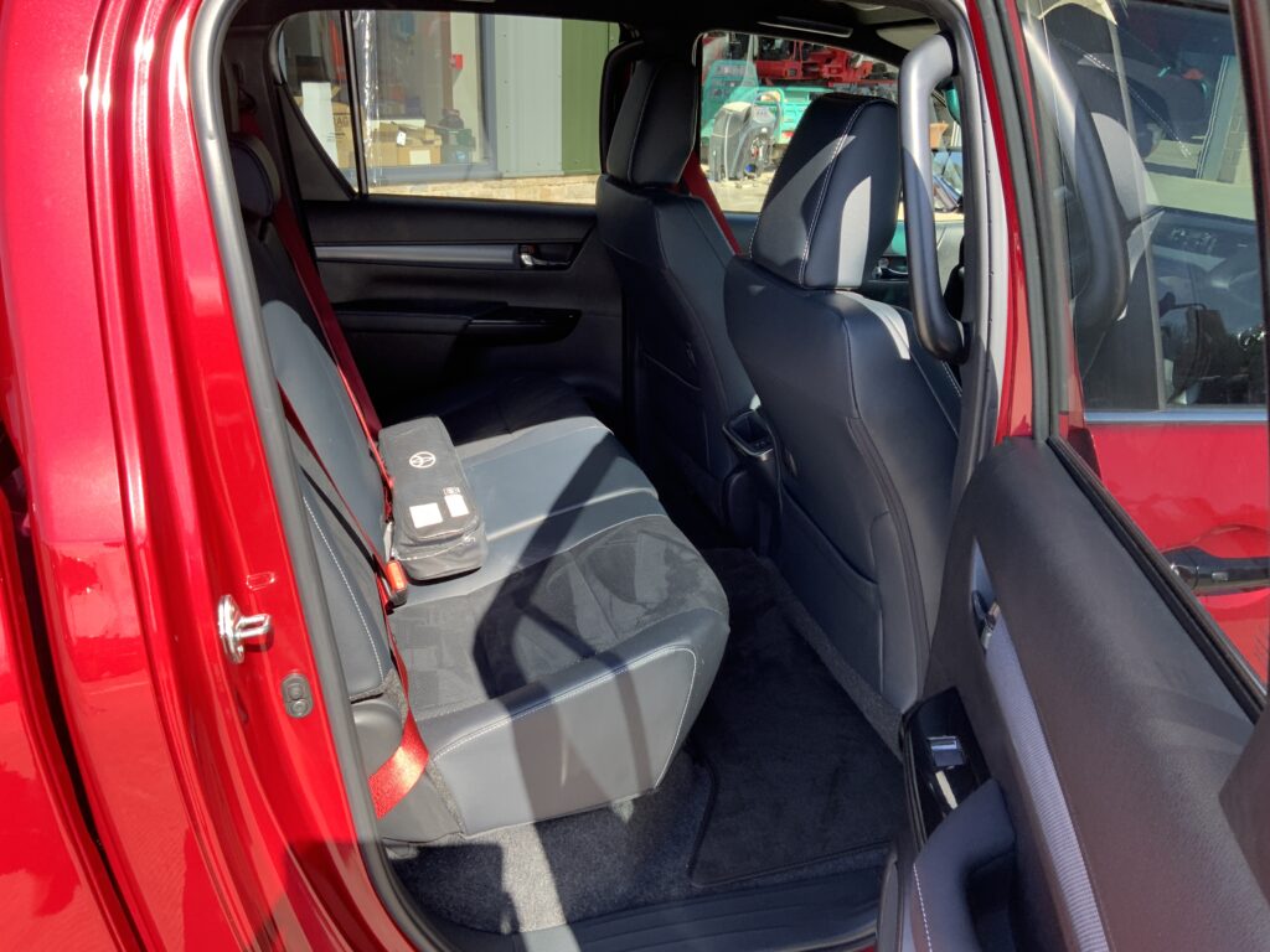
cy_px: 476
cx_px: 635
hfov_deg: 61.7
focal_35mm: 29
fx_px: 1064
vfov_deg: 48.2
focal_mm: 3
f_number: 1.8
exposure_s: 1/154
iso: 16
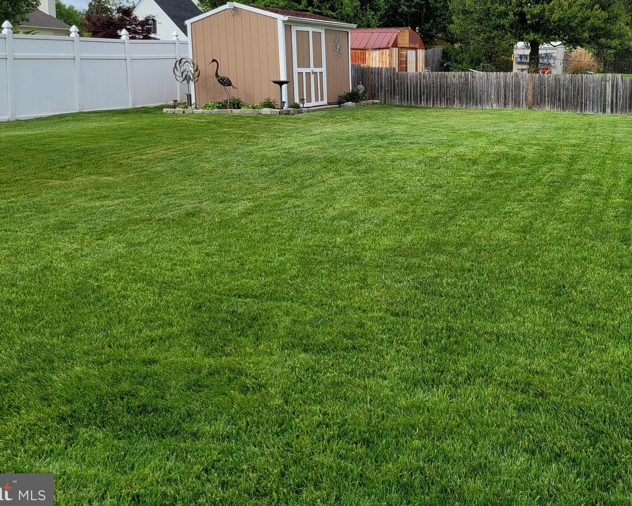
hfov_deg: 45.0
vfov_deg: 36.6
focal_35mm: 40
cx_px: 430
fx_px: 748
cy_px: 139
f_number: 1.8
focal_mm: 5.4
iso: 40
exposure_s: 1/1714
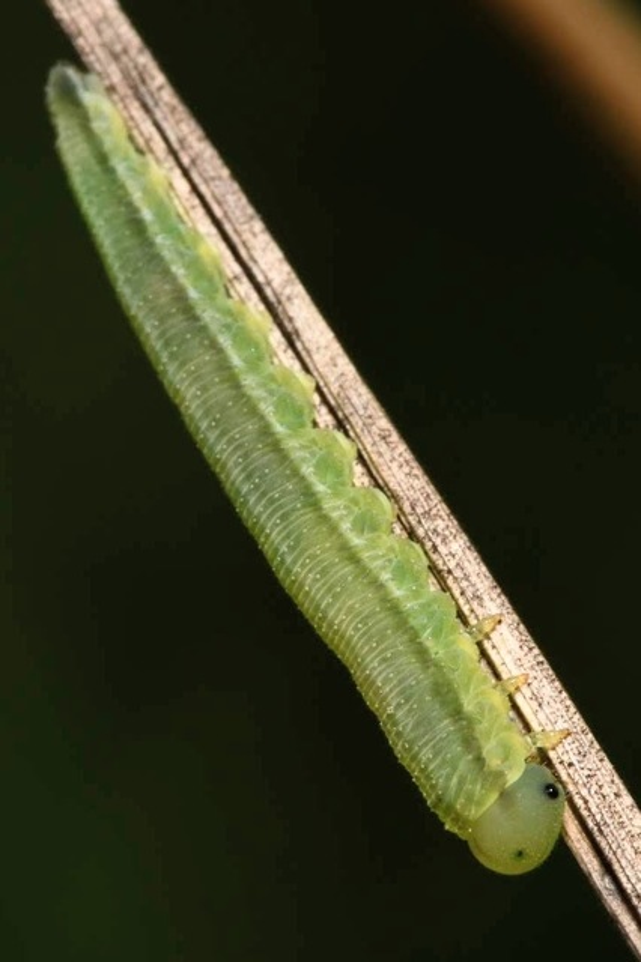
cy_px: 481
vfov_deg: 13.0
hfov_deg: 8.7
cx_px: 320
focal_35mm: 158
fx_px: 4211
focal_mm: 105
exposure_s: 1/60
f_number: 32
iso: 250
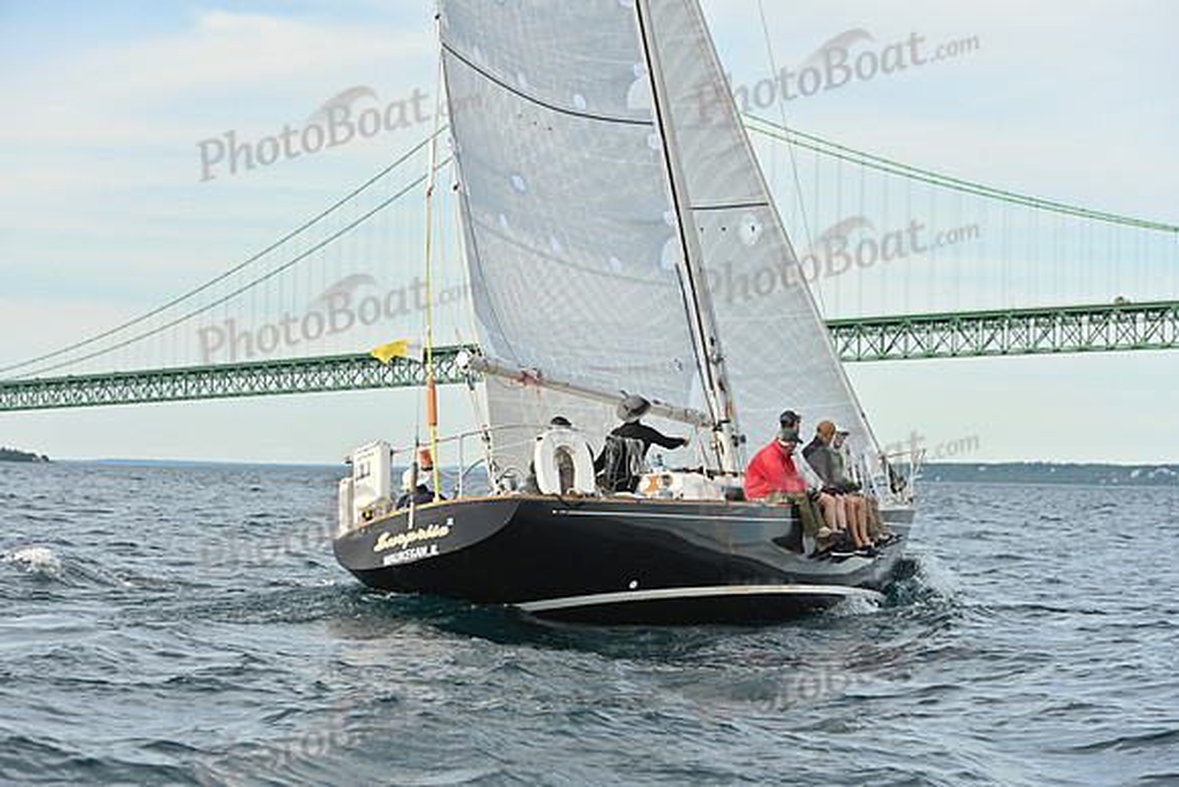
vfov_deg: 14.0
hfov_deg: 20.8
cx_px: 590
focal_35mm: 98
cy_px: 394
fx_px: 3210
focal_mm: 98
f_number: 5.6
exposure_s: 1/1000
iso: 320
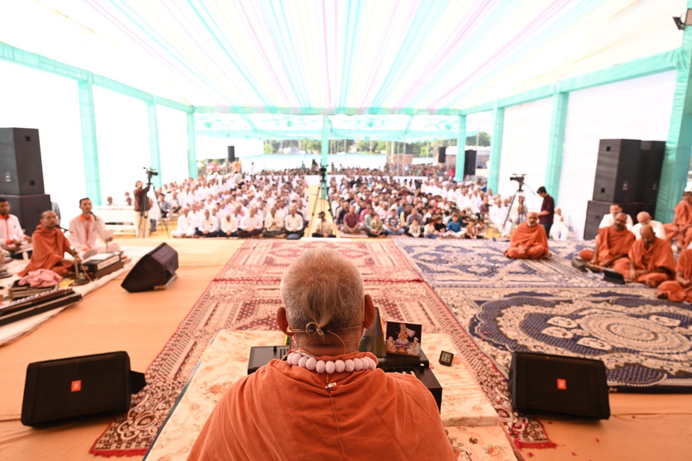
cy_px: 230
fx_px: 461
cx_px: 346
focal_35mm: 24
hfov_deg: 73.7
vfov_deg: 53.1
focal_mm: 24
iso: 125
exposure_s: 1/125
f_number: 5
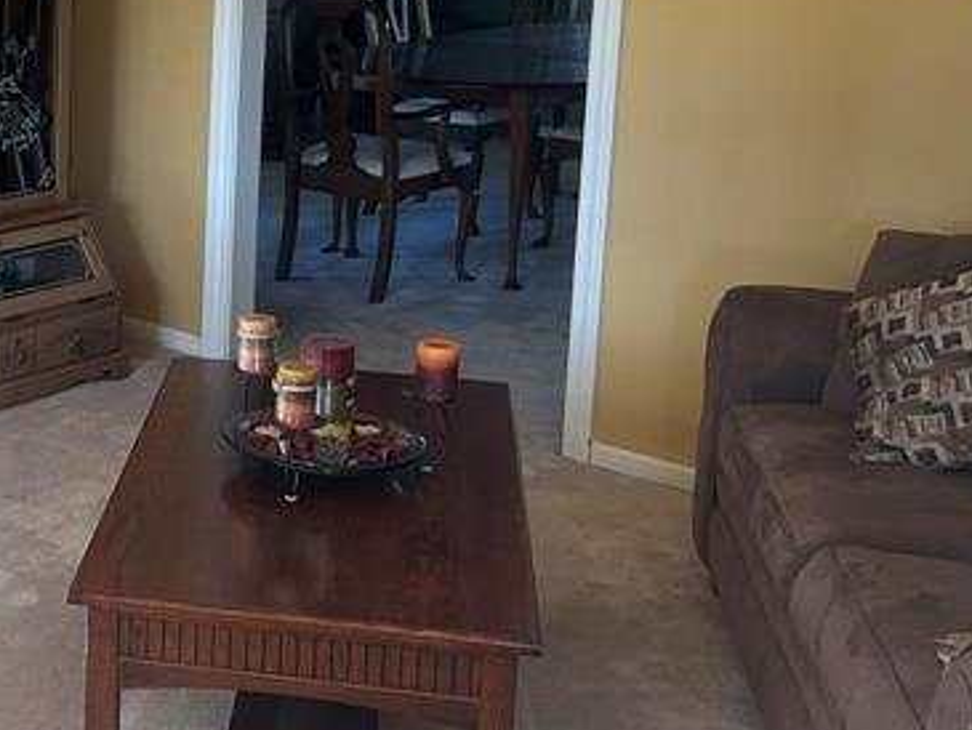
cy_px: 176
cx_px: -109
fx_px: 2050
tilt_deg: -12.4
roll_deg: +0.0
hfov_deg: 24.8
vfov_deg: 20.0
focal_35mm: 73
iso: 100
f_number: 1.5
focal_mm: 5.7
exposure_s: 1/120
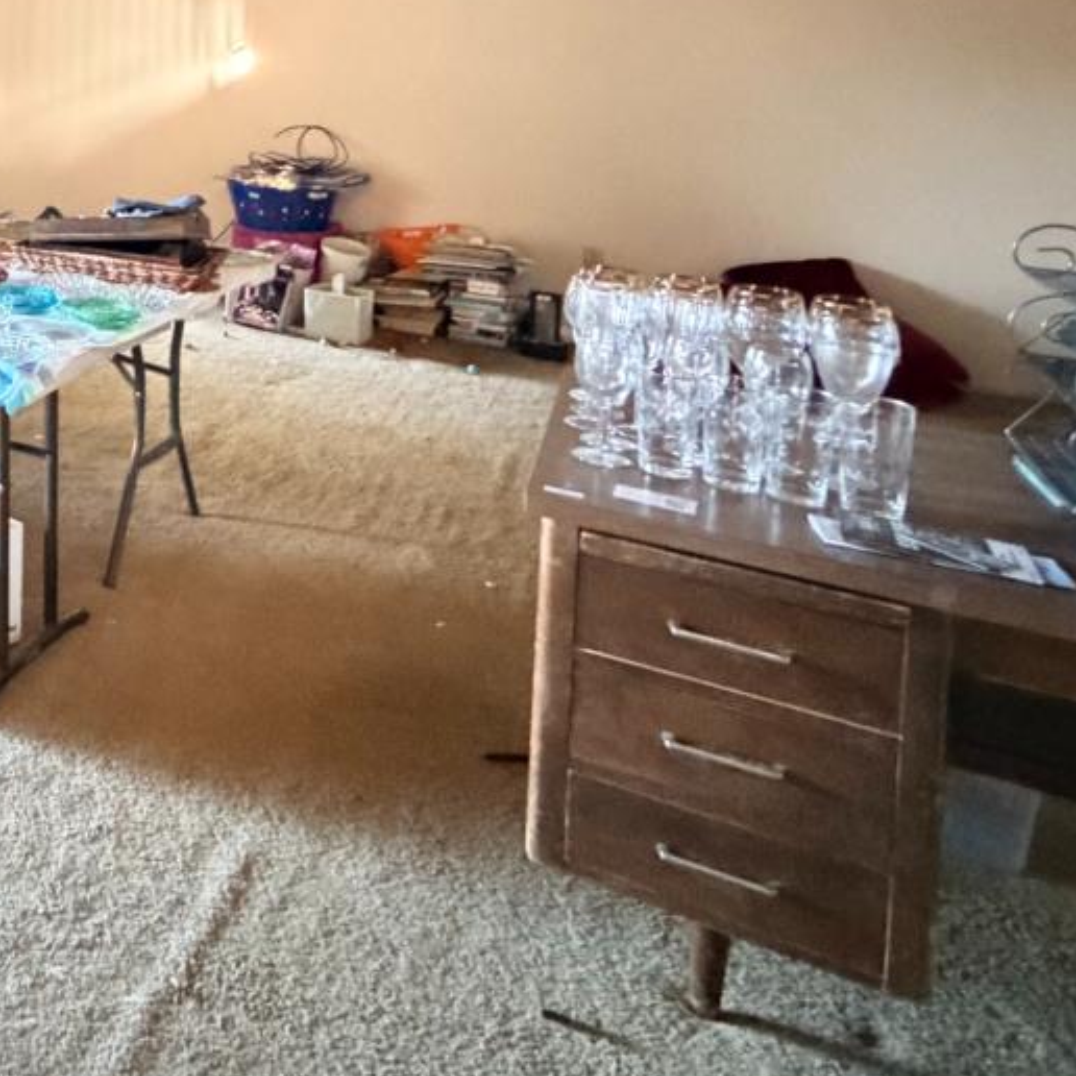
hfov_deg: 34.2
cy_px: 45
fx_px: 1266
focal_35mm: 36
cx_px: -292
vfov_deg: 41.2
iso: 2500
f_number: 2.2
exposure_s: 1/30
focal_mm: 2.22
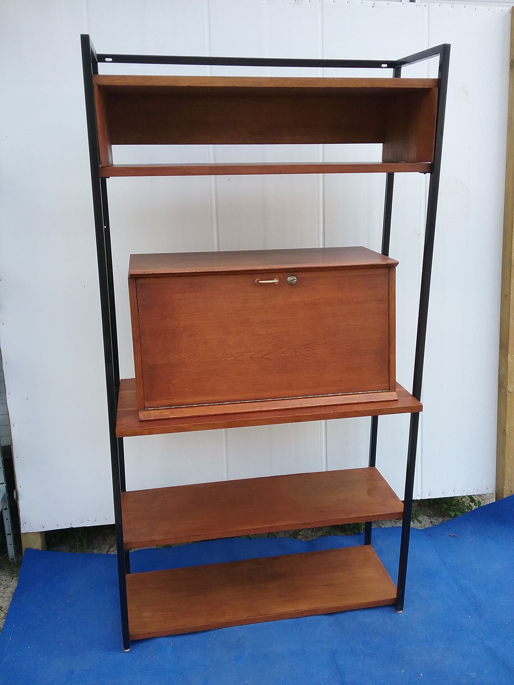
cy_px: 342
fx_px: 614
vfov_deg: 58.4
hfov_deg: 45.4
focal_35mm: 31
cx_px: 257
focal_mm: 3.3
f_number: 2.2
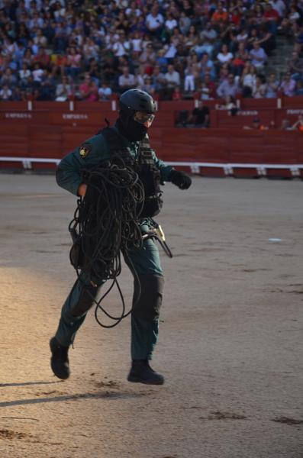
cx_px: 152
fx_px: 1865
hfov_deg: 9.3
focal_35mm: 147
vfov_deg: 14.0
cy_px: 229
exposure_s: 1/160
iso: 250
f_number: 5.6
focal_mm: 98
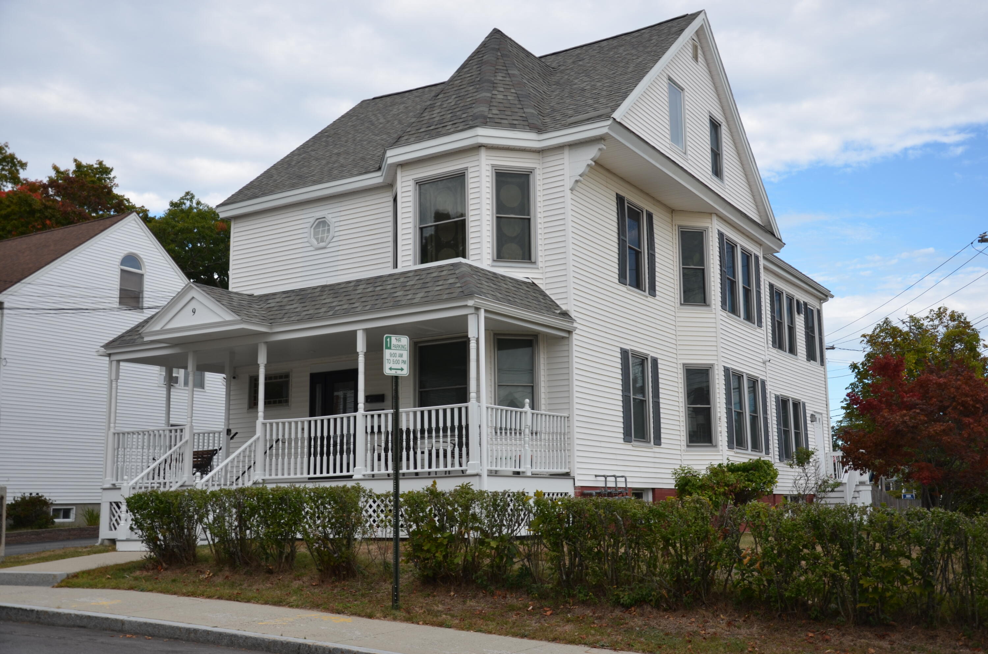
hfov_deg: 51.4
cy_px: 327
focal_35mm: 38
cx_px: 494
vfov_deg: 35.3
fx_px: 1027
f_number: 6.3
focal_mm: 25
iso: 100
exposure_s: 1/160
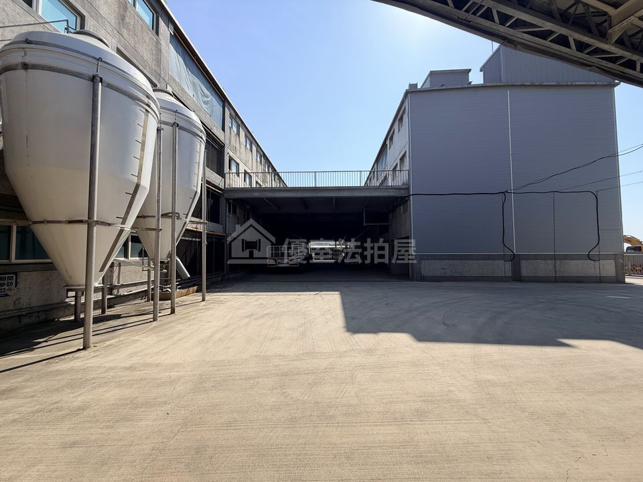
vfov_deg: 85.7
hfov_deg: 102.1
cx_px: 322
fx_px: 260
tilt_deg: +4.3
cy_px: 241
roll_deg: +0.9
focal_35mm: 14
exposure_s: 1/914
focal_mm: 2.22
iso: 20
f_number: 2.2
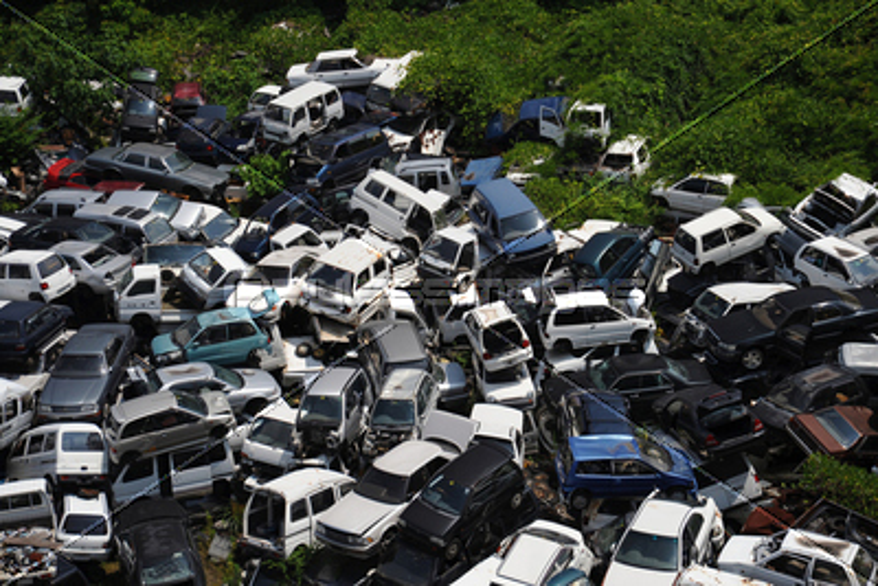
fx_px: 2074
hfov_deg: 23.9
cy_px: 293
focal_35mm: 85
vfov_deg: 16.1
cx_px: 439
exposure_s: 1/320
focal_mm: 85
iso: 320
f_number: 9
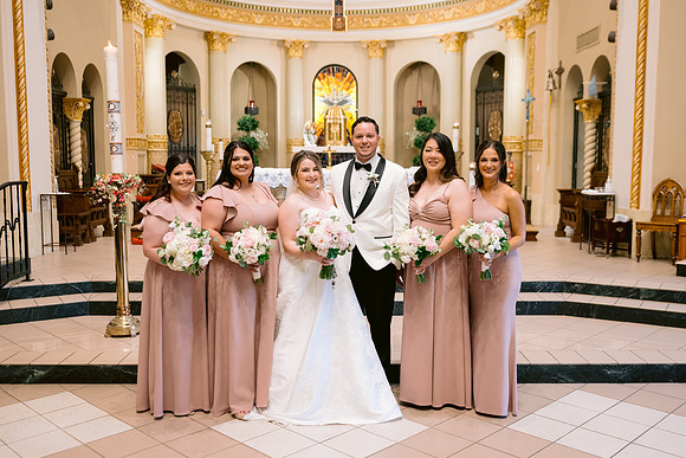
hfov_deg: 52.5
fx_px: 696
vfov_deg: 36.4
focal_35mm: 37
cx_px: 344
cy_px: 225
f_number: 2.5
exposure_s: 1/125
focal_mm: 35
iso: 640
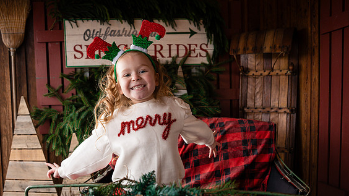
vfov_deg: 33.5
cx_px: 147
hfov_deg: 56.4
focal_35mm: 35
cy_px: 125
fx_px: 324
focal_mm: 24
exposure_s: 1/250
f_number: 3.2
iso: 400
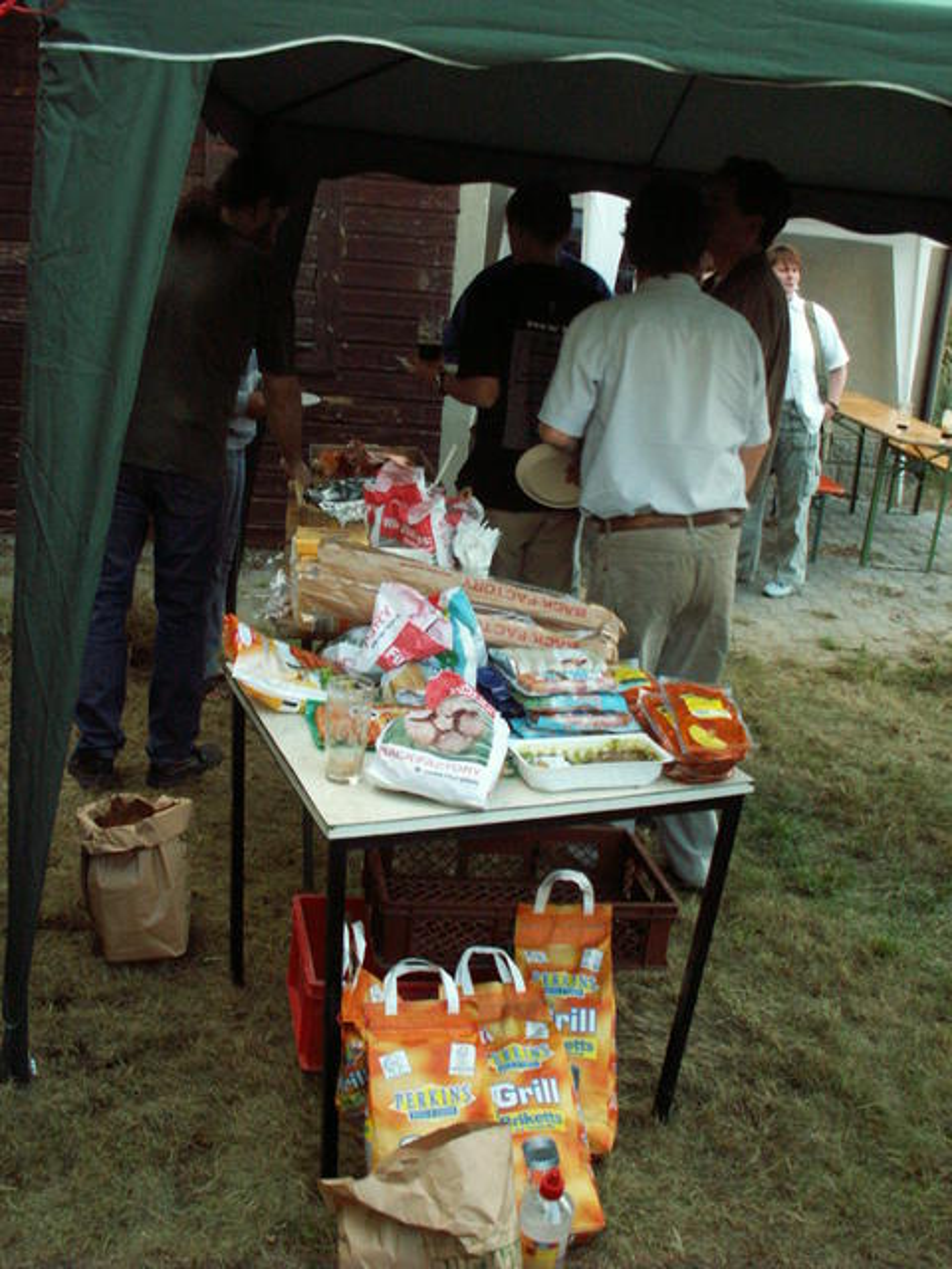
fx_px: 1283
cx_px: 476
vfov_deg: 52.6
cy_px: 634
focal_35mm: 35
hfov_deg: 40.7
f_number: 2.8
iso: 125
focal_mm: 5.86
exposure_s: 1/40
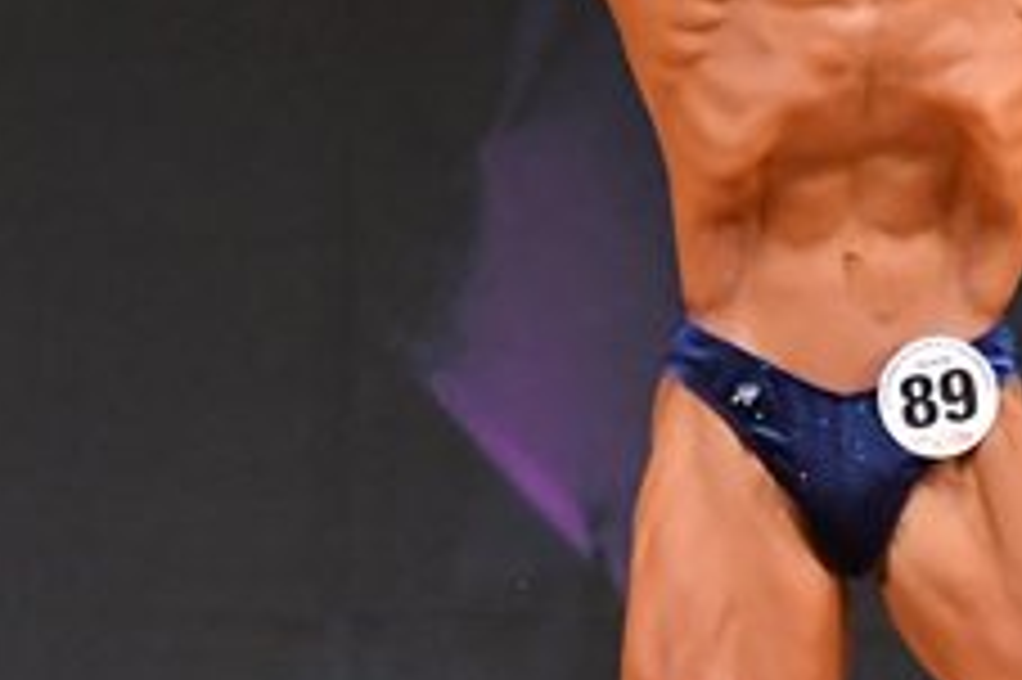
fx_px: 27573
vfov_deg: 1.4
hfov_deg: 2.1
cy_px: 351
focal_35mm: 972
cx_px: 1060
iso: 7200
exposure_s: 1/400
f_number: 5.6
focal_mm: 190
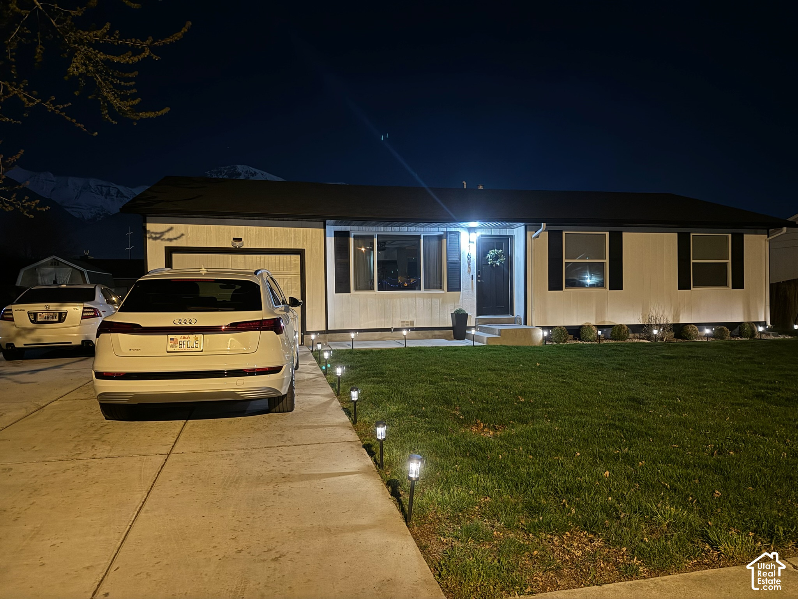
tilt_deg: -0.8
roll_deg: +0.4
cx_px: 399
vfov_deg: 56.8
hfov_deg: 71.6
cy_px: 300
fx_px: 553
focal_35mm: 24
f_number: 1.78
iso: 1000
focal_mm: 6.76
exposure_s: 1/9
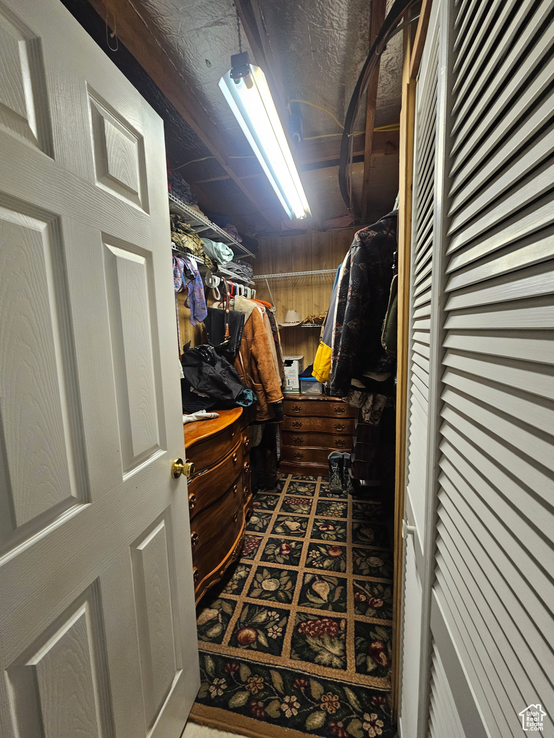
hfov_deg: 89.9
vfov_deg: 106.2
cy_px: 369
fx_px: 277
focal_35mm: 13
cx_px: 277
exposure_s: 1/60
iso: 200
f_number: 2.2
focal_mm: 2.2
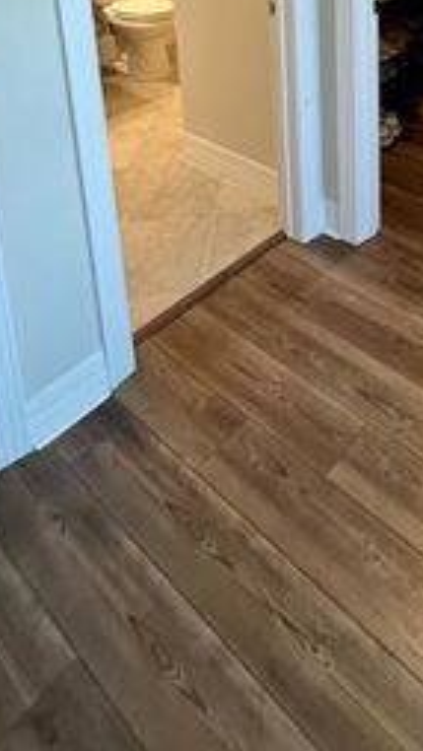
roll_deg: +0.6
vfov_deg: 48.6
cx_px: 407
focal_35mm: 32
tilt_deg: -14.5
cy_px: -21
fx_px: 638
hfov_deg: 34.0
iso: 250
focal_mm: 2.22
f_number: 2.2
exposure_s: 1/60
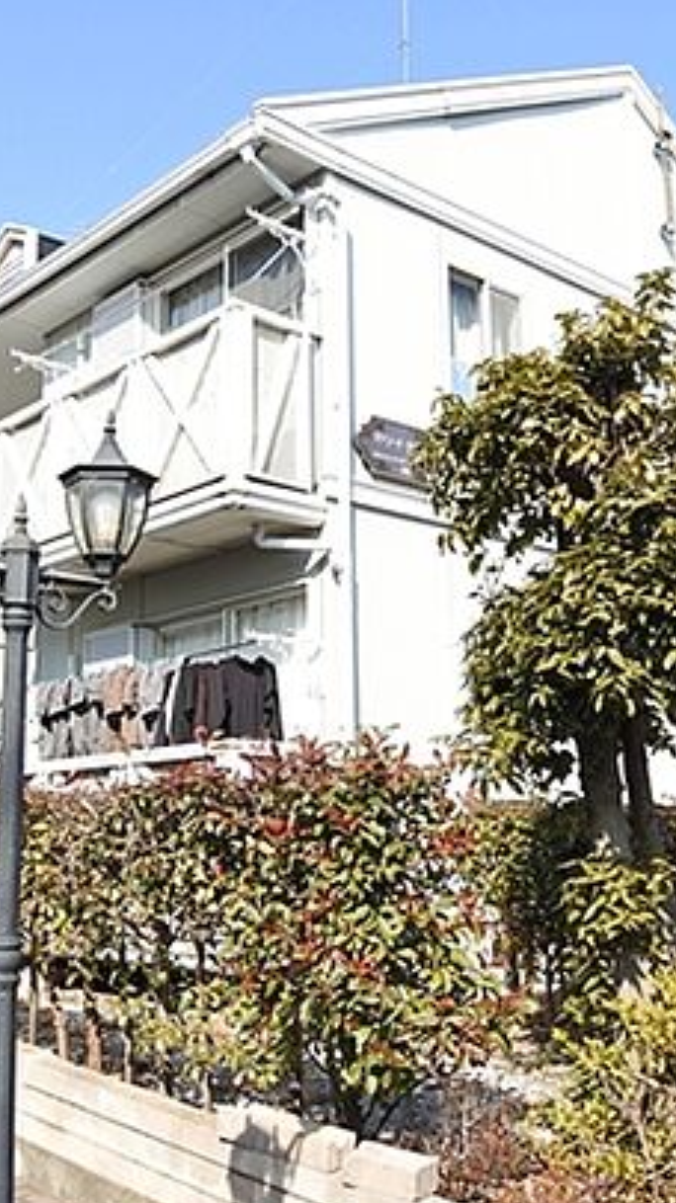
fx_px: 1212
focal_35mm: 38
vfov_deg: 52.8
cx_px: 311
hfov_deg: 31.1
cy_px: 596
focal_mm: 8.8
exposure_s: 1/500
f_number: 4.2
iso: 160
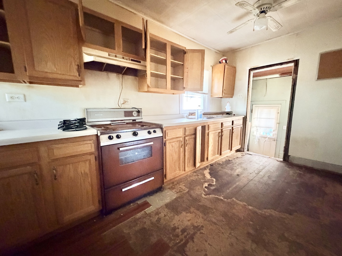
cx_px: 171
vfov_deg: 85.7
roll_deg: +0.0
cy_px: 128
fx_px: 138
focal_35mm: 14
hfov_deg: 102.1
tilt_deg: -8.5
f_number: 2.2
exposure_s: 1/40
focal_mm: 2.22
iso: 1600
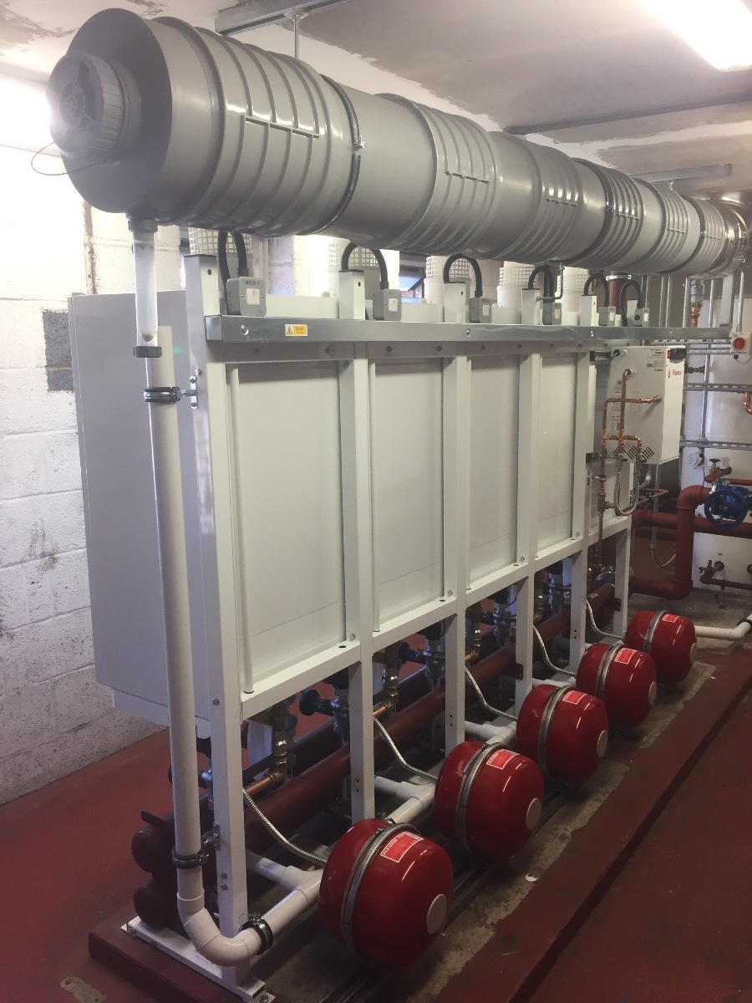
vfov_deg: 61.7
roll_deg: -0.3
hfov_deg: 48.2
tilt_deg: -9.6
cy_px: 502
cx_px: 376
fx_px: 840
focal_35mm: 29
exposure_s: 1/33
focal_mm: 4.15
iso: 32
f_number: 2.2
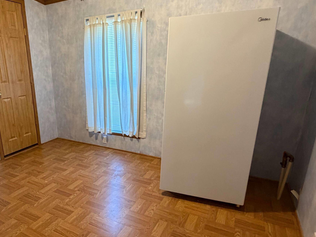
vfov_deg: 54.7
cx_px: 110
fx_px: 228
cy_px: 135
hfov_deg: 67.8
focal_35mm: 25
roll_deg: +1.4
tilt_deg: -17.4
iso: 400
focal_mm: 2.22
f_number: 2.2
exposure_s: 1/60
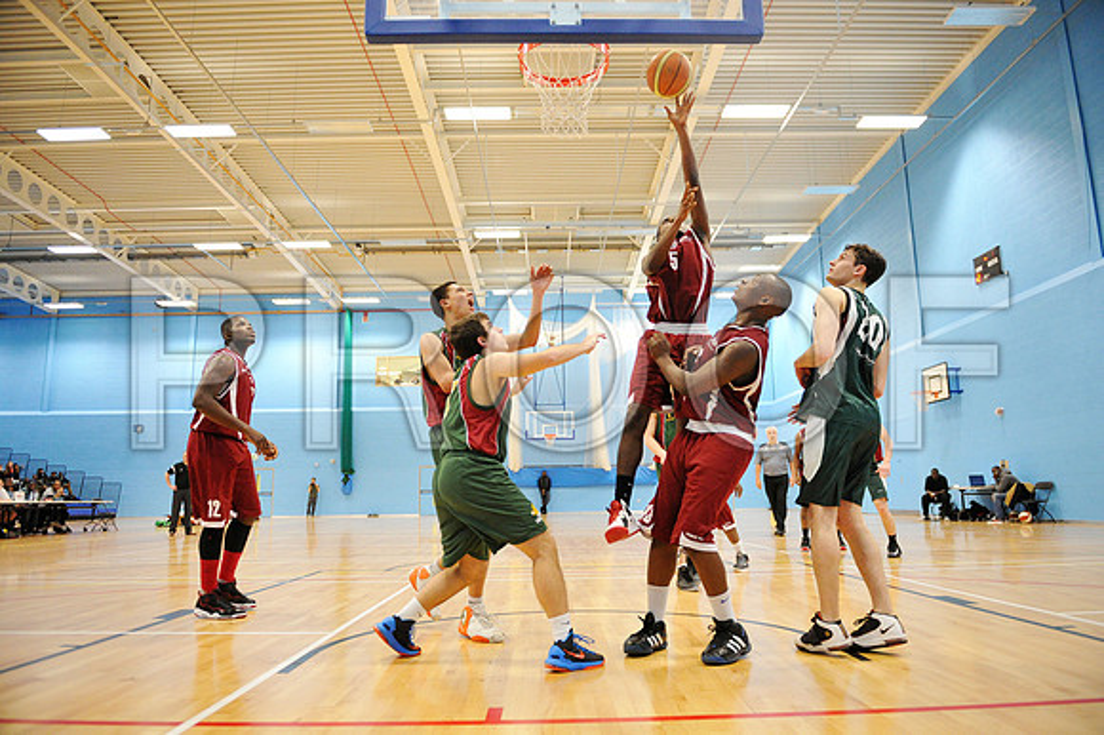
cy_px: 368
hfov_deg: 73.8
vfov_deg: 53.1
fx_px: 736
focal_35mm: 24
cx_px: 552
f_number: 2.8
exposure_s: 1/500
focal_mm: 24
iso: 8000
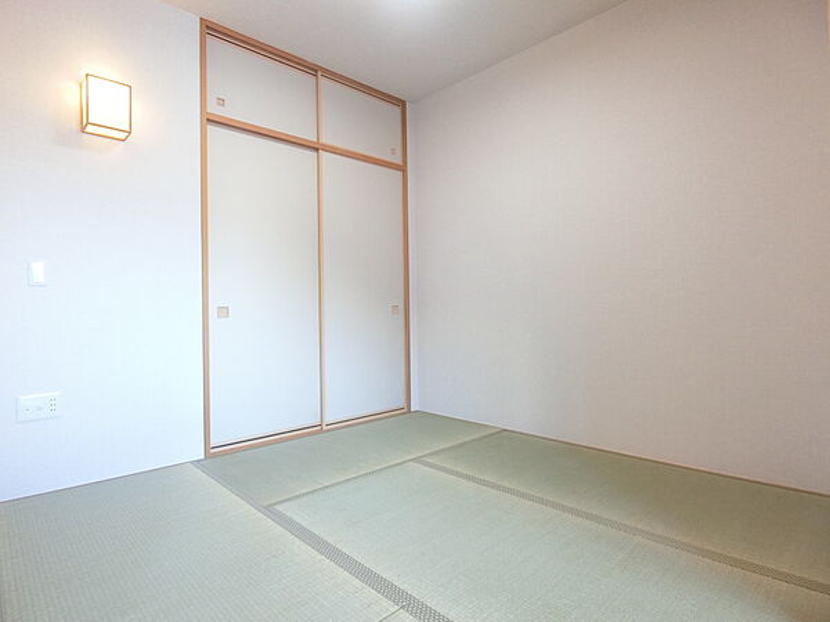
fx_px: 456
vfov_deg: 68.7
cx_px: 415
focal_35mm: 19
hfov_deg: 84.7
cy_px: 311
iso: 400
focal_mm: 4.06
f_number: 2.7
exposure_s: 1/100
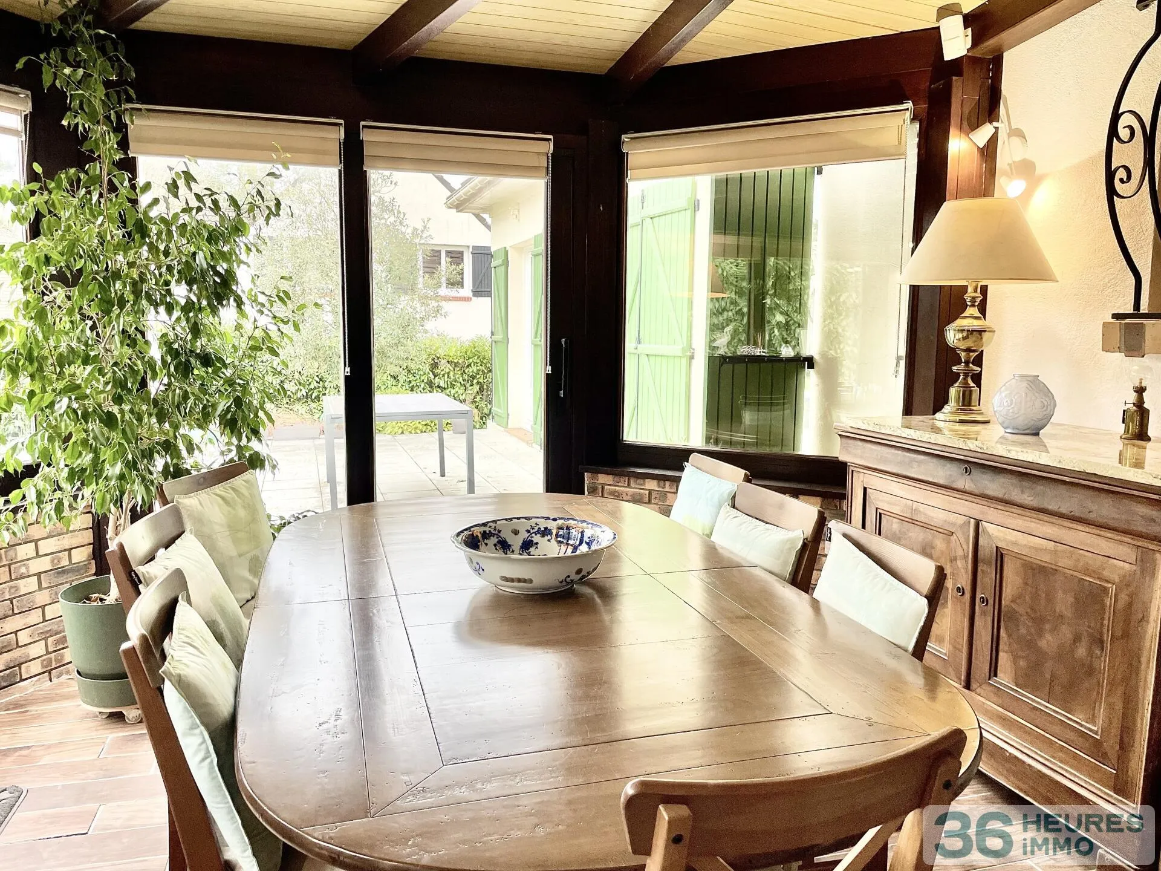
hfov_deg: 67.3
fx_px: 872
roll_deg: -1.0
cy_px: 436
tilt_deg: -6.7
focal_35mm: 26
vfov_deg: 53.1
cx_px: 580
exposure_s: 1/100
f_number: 1.6
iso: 64
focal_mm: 4.2
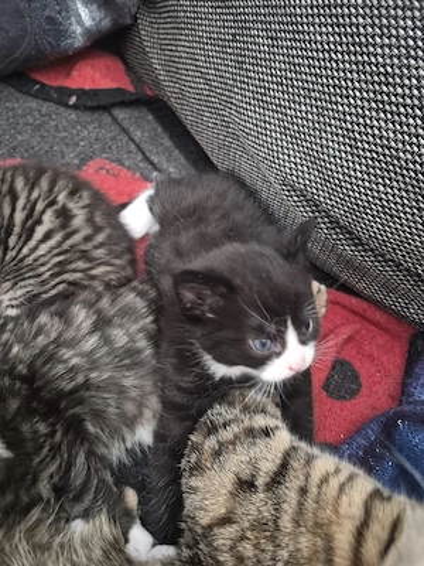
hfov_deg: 58.9
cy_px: 283
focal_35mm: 23
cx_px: 212
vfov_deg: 73.9
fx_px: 376
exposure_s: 1/33
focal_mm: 5.4
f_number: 1.8
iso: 1600
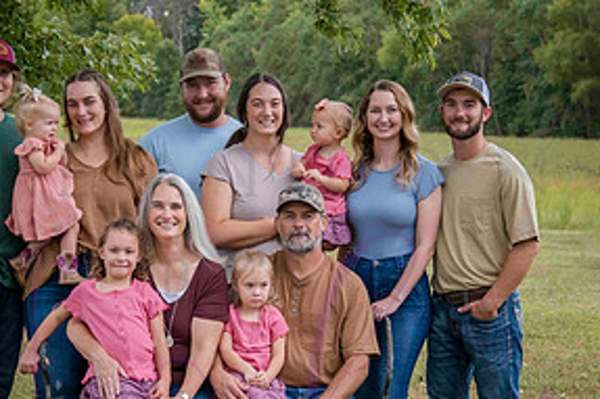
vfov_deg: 13.5
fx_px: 1682
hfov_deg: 20.2
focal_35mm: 101
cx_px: 247
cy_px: 275
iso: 400
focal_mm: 50
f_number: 4.2
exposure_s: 1/640
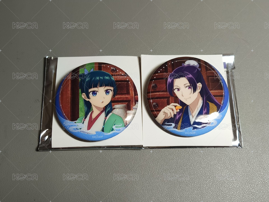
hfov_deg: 47.9
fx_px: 303
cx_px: 134
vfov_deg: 36.8
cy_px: 101
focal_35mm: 39
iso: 400
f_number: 1.75
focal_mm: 5.24
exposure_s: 1/60
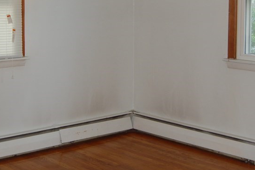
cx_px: 128
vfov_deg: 18.4
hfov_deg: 27.7
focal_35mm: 73
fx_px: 517
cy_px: 22
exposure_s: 1/60
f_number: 4.2
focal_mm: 26
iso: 400
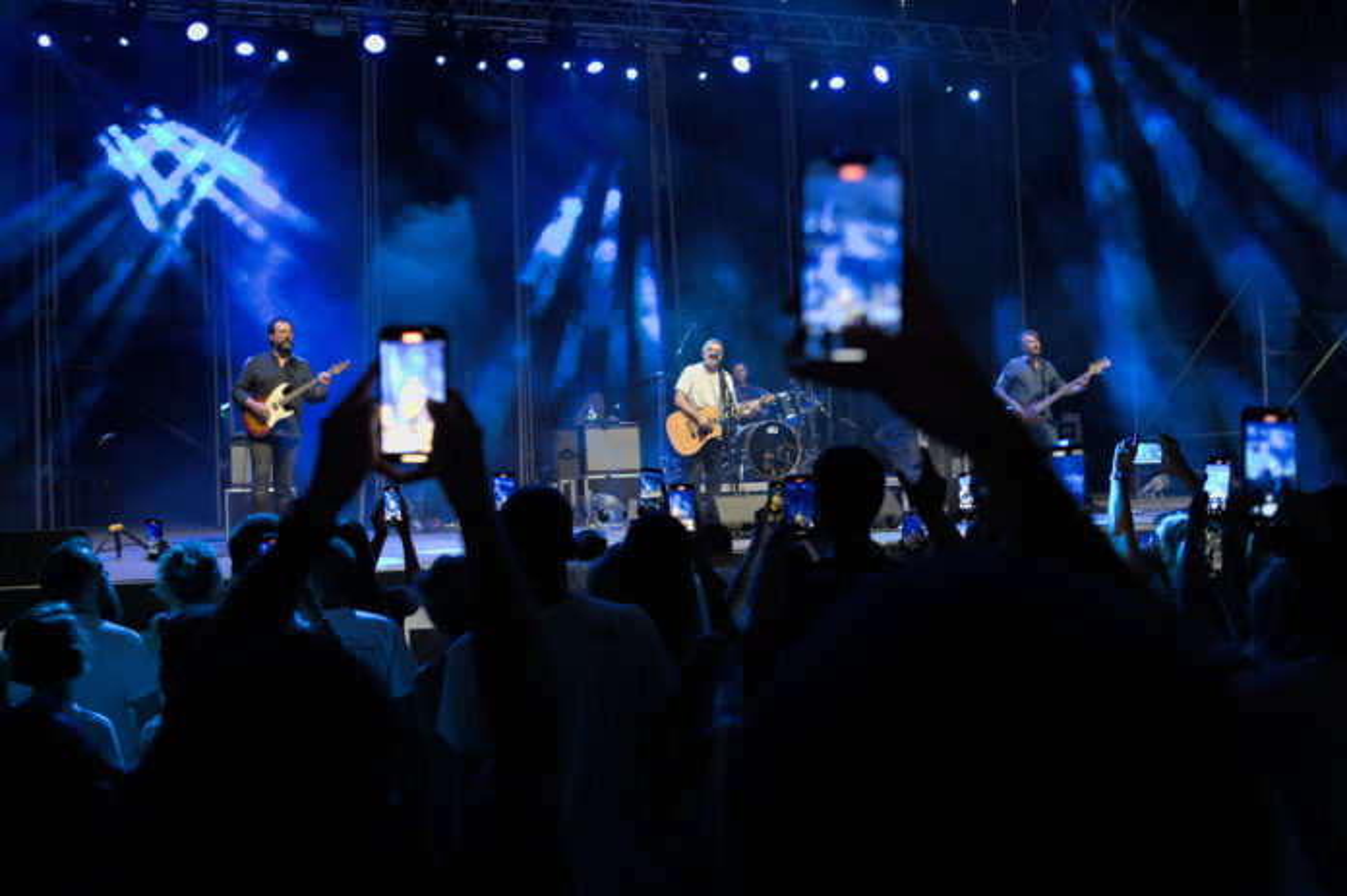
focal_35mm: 35
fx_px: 1309
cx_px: 674
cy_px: 448
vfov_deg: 37.8
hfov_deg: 54.5
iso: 2500
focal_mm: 35
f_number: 3.2
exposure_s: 1/80
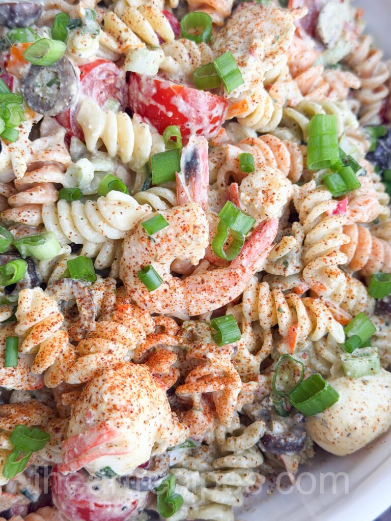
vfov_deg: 39.7
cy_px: 260
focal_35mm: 48
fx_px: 723
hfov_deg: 30.3
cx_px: 196
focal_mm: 6.76
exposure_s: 1/60
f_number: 1.8
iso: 100
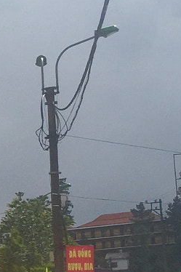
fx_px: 974
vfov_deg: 15.7
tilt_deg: +5.0
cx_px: -212
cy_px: 259
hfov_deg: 9.7
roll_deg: +2.1
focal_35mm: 129
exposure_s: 1/3049
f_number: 2.2
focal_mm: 4.15
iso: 32
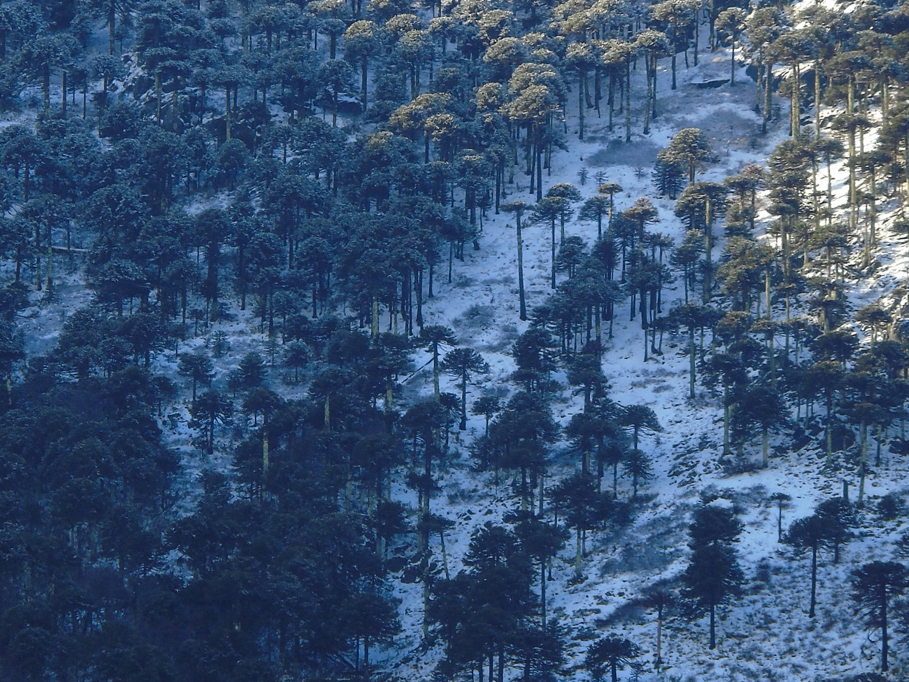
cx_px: 389
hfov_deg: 2.5
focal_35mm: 798
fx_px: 20955
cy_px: 231
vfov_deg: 1.9
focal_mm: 74
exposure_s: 1/125
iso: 100
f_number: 5.3
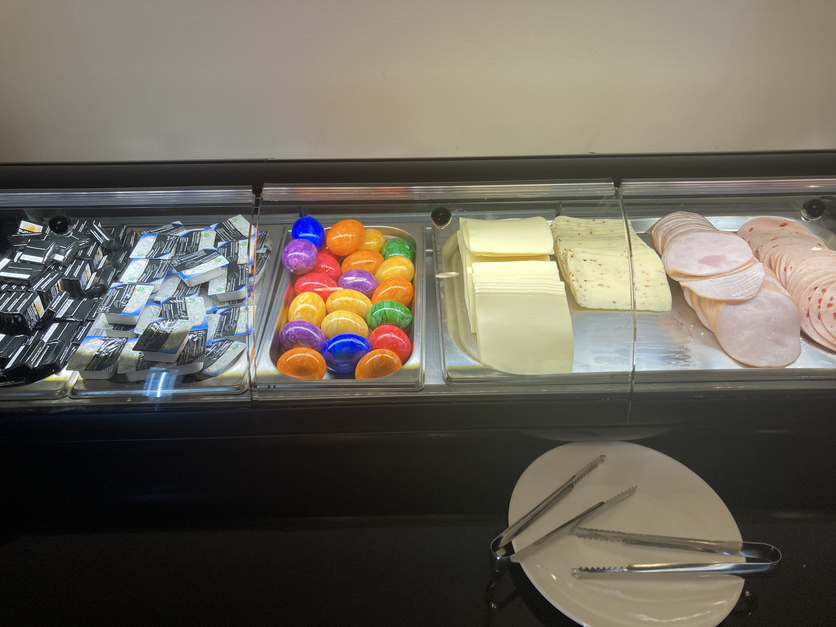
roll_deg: +0.3
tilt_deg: -38.1
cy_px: 314
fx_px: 676
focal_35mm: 28
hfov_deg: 63.4
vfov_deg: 49.7
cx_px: 418
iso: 64
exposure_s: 1/100
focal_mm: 3.99
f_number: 1.8
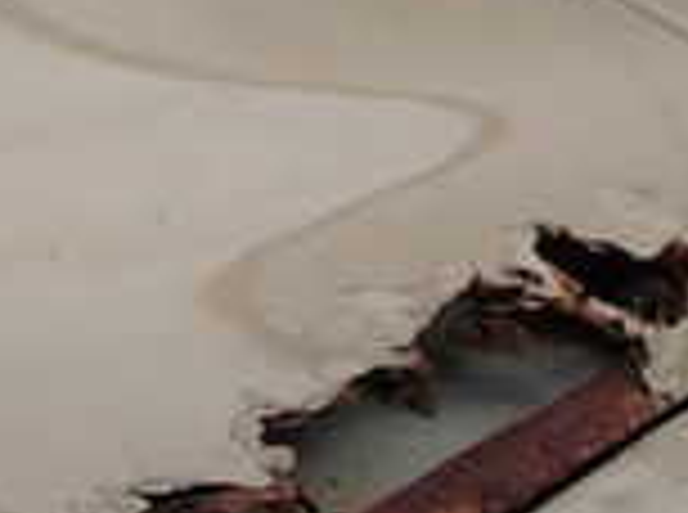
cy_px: 626
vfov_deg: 12.2
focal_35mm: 118
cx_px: -184
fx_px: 2340
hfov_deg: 15.9
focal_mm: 5.4
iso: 100
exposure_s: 1/200
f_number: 9
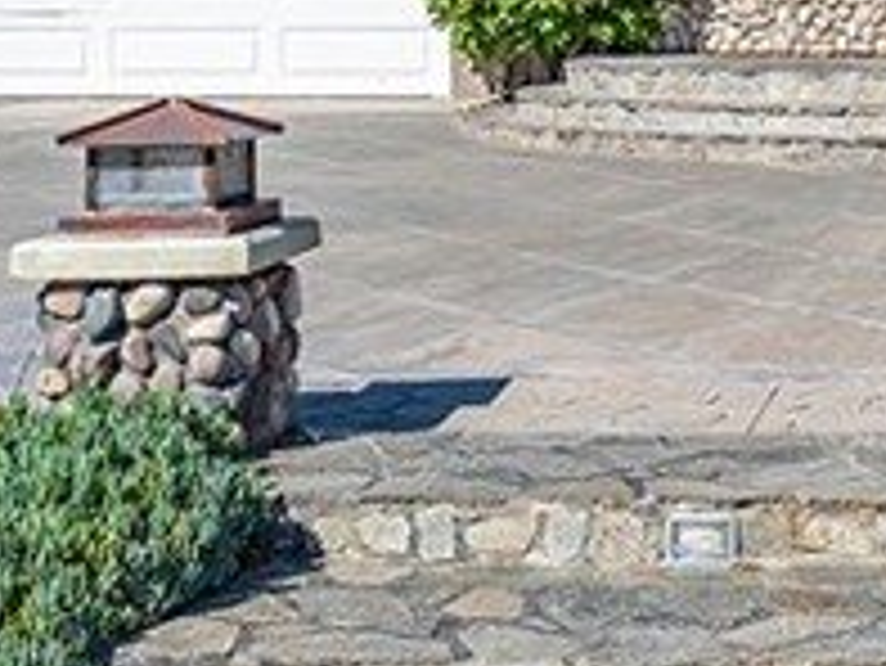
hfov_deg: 21.1
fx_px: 2177
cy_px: -166
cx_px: 1120
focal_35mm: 85
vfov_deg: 16.5
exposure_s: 1/1250
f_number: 6.3
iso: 200
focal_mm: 17
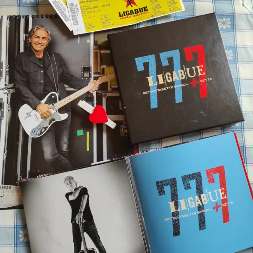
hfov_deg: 54.0
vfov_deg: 54.0
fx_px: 248
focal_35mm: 30
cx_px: 125
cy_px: 124
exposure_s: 1/50
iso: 210
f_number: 1.89
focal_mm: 5.43
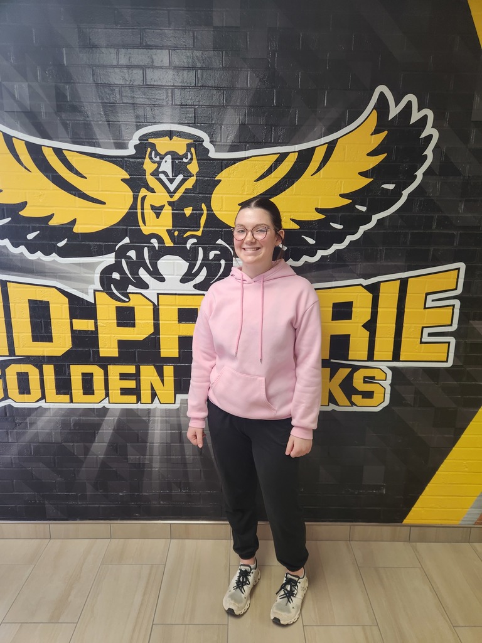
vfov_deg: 73.9
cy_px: 322
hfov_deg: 58.9
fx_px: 427
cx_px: 241
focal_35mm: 23
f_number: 1.8
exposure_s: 1/120
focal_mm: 5.4
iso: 125
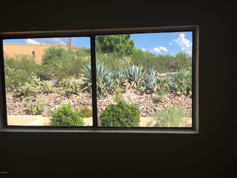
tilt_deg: -4.3
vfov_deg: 48.2
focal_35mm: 29
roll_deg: -1.3
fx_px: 199
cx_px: 118
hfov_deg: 61.7
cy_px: 89
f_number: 2.2
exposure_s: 1/1364
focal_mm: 4.15
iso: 32
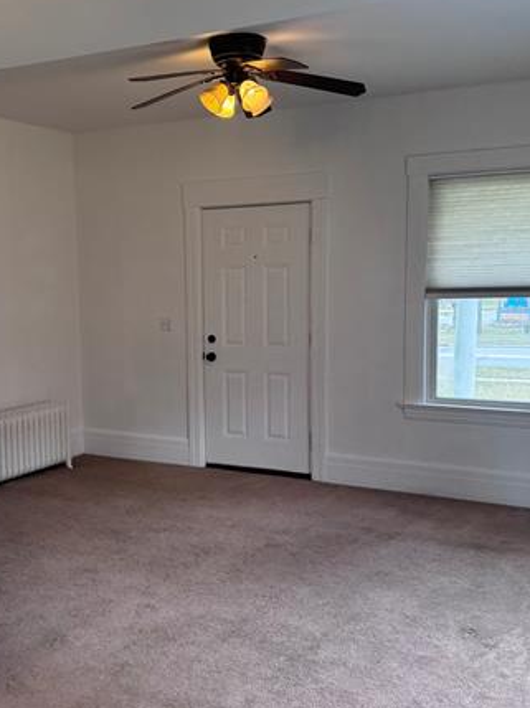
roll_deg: -0.4
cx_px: 190
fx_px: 879
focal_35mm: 43
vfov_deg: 43.9
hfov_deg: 33.3
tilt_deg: -6.7
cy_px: 373
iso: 160
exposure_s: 1/120
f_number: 1.78
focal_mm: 6.76
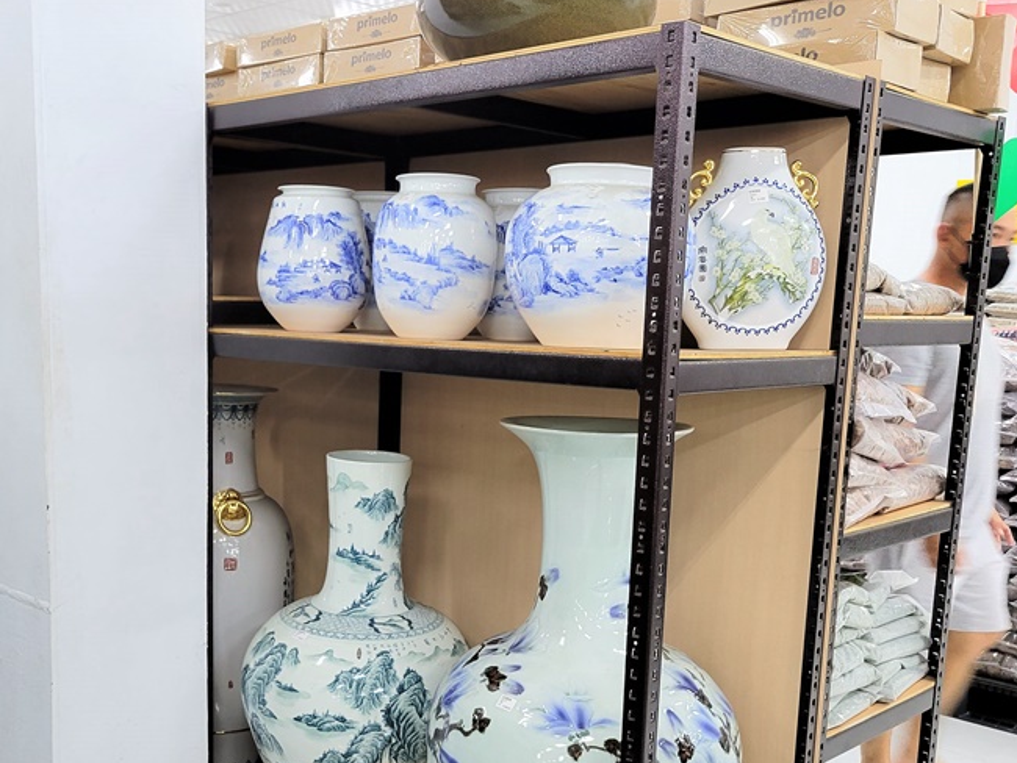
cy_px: 503
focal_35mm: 40
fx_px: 1176
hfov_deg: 46.4
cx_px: 382
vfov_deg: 35.7
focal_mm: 5.4
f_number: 1.8
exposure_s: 1/40
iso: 250
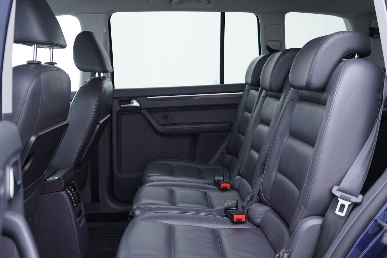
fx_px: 387
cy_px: 129
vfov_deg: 36.9
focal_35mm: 36
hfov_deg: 53.1
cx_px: 194
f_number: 2.8
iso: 250
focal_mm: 24
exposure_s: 1/40
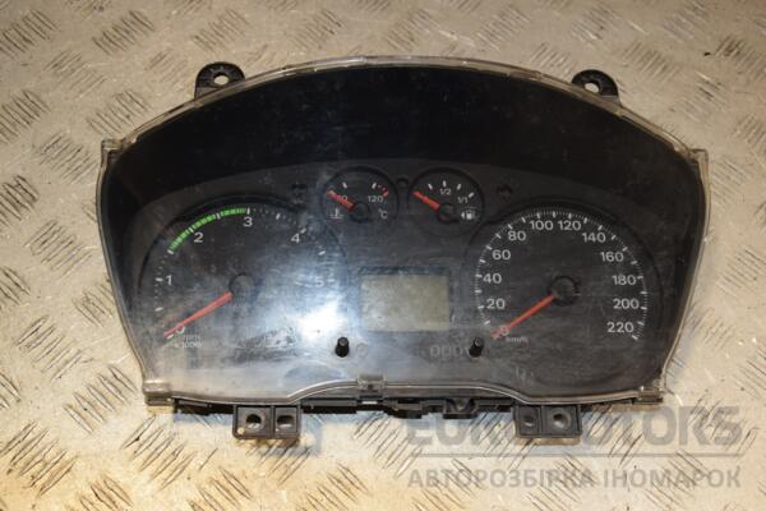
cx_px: 383
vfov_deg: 29.9
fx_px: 957
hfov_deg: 43.6
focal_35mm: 45
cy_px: 256
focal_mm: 30
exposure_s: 1/200
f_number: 8
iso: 800
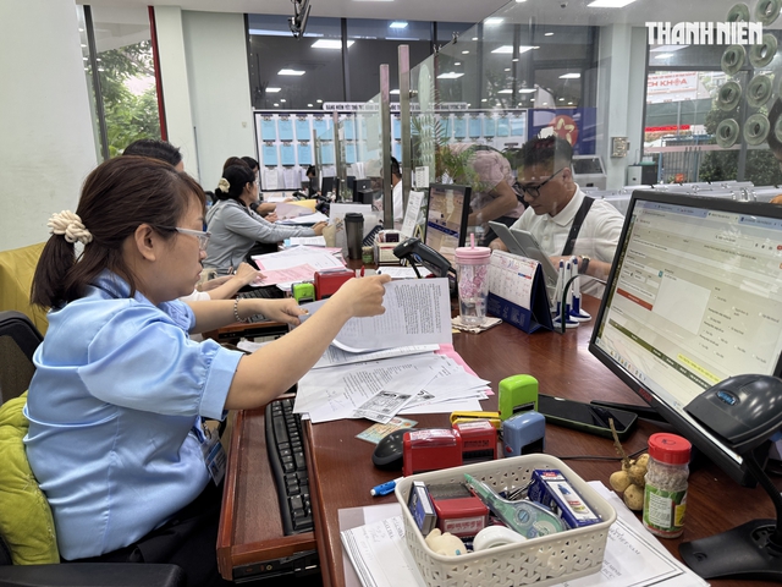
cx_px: 391
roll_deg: +2.2
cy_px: 294
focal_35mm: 24
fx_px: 542
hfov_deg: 71.6
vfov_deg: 56.8
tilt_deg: -12.4
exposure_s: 1/100
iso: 160
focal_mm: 6.76
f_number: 1.78
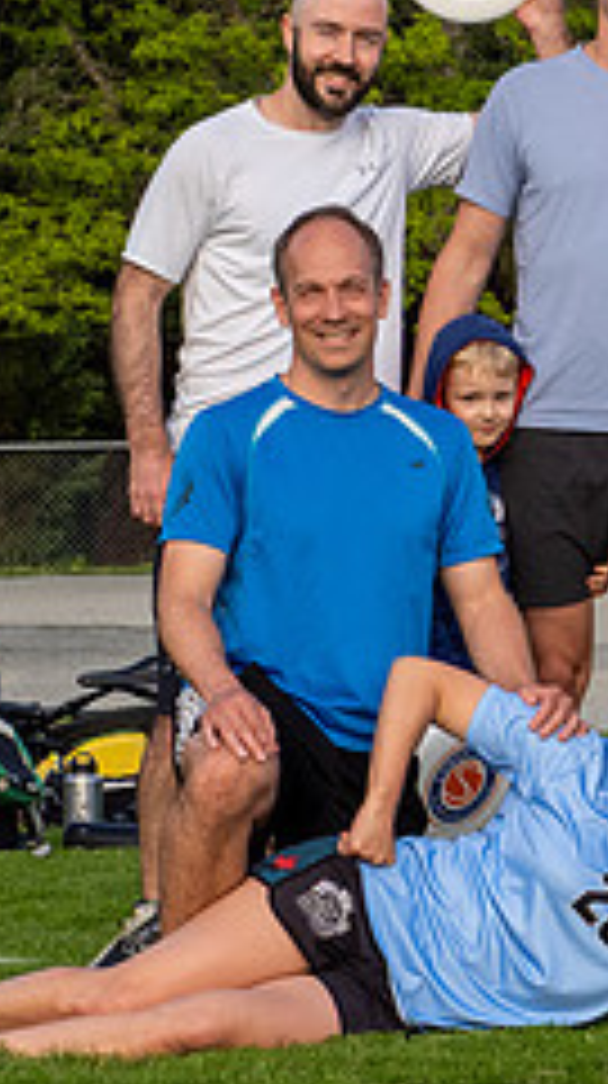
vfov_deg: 10.3
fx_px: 6038
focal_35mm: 210
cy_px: 326
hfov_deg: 5.7
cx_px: 838
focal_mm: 40
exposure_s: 1/1000
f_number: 5
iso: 500
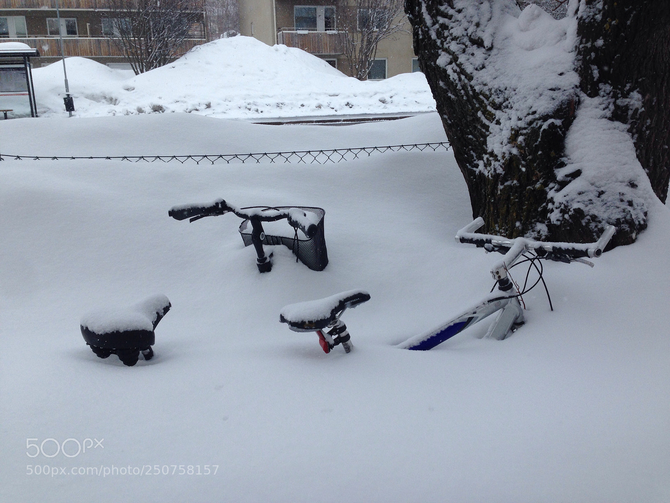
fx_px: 639
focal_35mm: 33
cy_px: 252
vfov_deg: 42.9
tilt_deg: -14.2
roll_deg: +0.9
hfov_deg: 55.4
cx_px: 335
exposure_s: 1/723
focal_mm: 4.12
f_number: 2.4
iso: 50
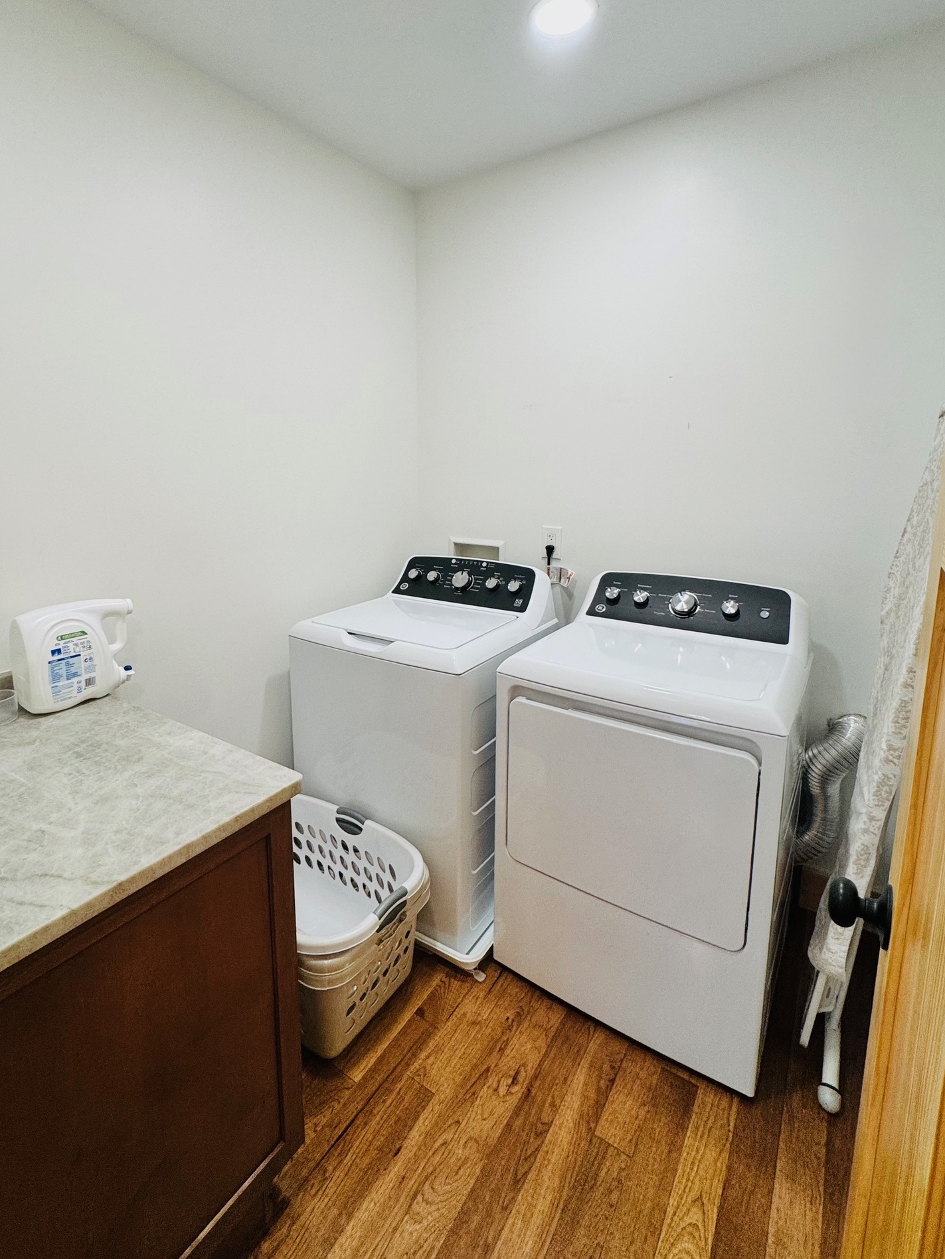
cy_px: 556
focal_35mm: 17
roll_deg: +0.8
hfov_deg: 74.4
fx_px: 619
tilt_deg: -8.8
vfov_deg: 90.6
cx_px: 411
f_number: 2.2
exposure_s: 1/101
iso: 125
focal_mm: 2.22
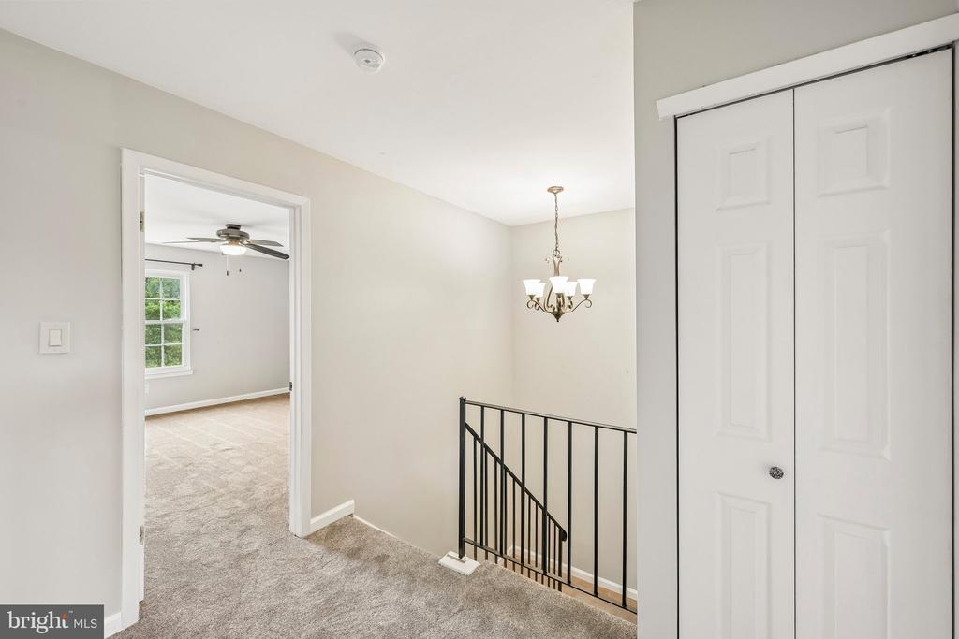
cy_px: 320
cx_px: 480
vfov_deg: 81.2
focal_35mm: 14
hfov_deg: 104.2
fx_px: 373
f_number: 8
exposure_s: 1/8
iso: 400
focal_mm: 14
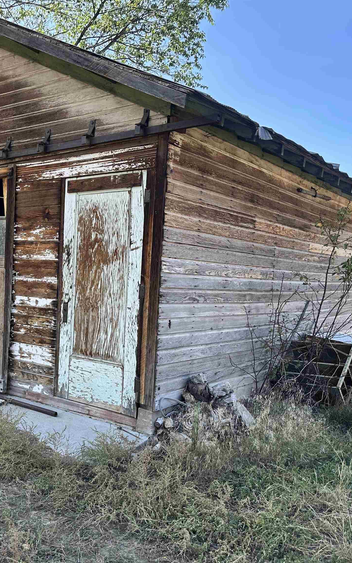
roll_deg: -3.5
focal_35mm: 34
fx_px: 522
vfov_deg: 56.7
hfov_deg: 35.7
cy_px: 281
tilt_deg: -2.5
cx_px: 57
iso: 80
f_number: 1.78
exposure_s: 1/767
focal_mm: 6.86
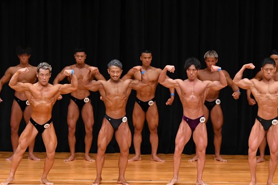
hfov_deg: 9.4
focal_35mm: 218
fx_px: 1683
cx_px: 152
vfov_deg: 6.3
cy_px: 107
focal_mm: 105
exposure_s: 1/400
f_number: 5.6
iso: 3200
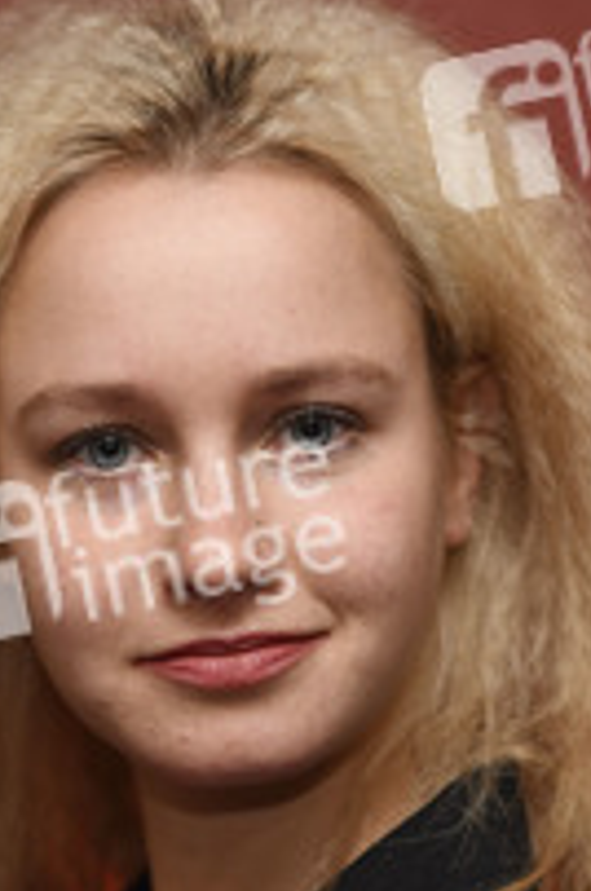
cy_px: 767
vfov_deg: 6.3
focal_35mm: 327
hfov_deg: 4.2
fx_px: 8079
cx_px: 247
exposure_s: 1/400
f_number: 3.5
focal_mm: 165
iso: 800
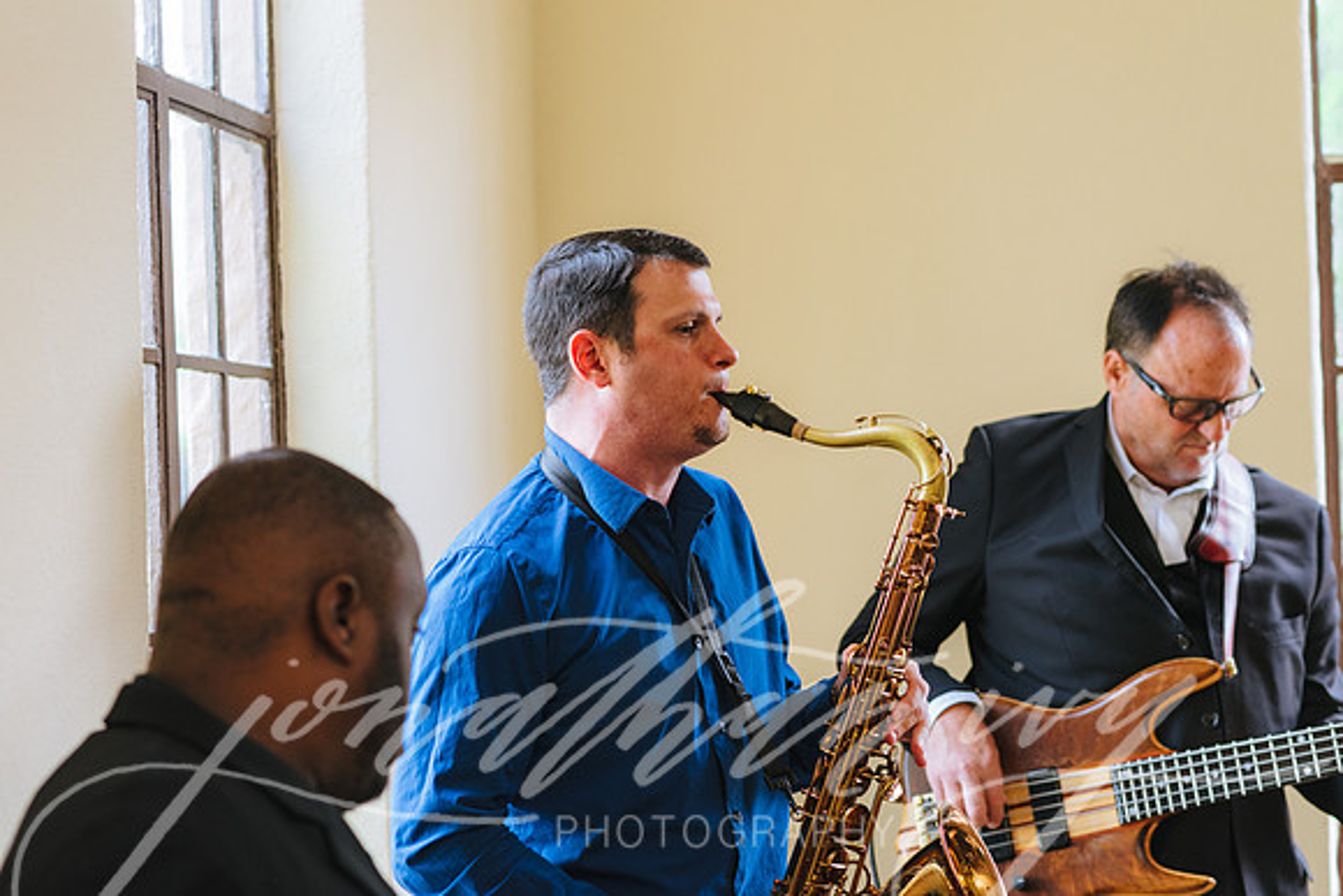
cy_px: 448
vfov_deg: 16.1
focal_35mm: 85
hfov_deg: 23.9
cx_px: 672
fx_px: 3172
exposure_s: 1/160
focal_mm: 85
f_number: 4
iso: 1600
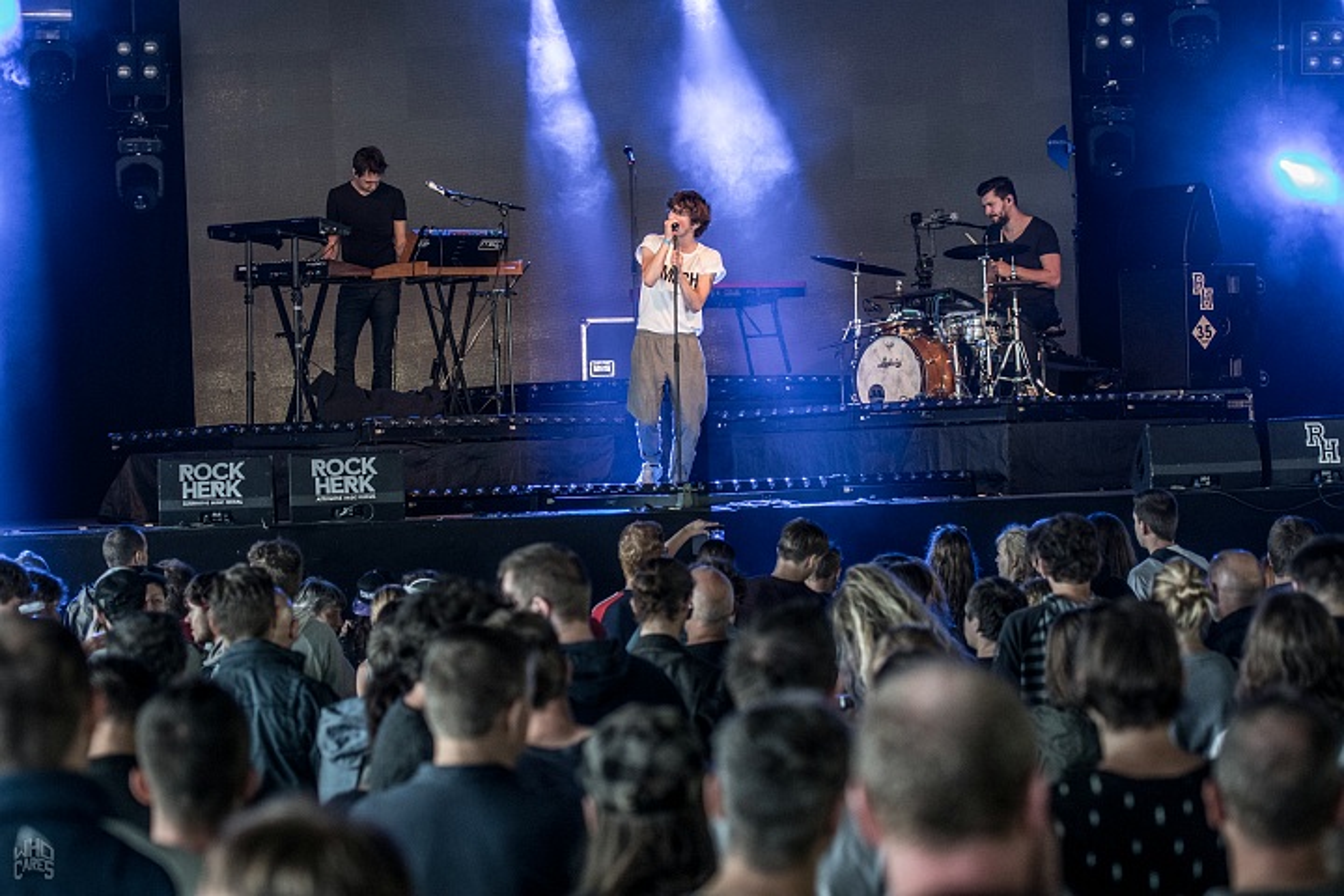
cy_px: 448
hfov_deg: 19.5
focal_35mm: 105
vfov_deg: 13.0
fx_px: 3920
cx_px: 672
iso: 800
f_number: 2.8
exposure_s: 1/100
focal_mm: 70
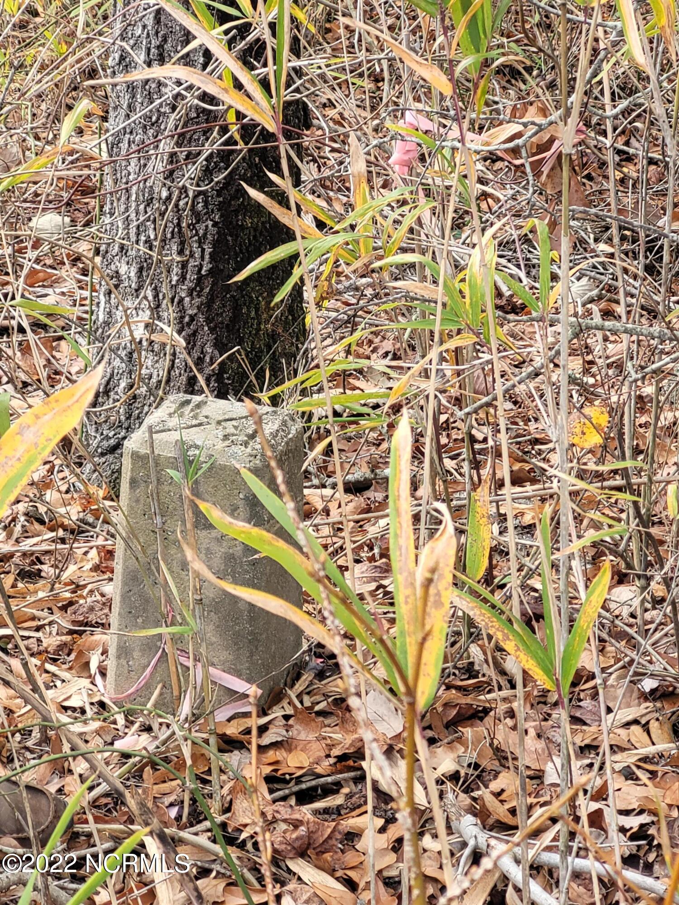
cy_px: 452
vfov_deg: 25.7
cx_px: 340
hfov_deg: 19.4
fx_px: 1988
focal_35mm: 76
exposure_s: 1/133
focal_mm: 7.12
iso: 25
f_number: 2.4
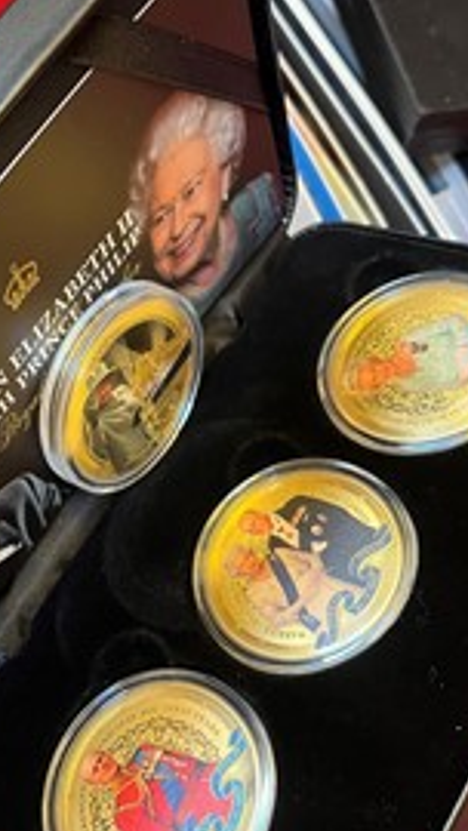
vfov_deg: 48.3
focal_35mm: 42
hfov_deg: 28.3
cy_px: 412
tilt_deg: -64.3
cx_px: 172
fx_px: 926
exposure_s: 1/50
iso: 400
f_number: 1.6
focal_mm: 5.1
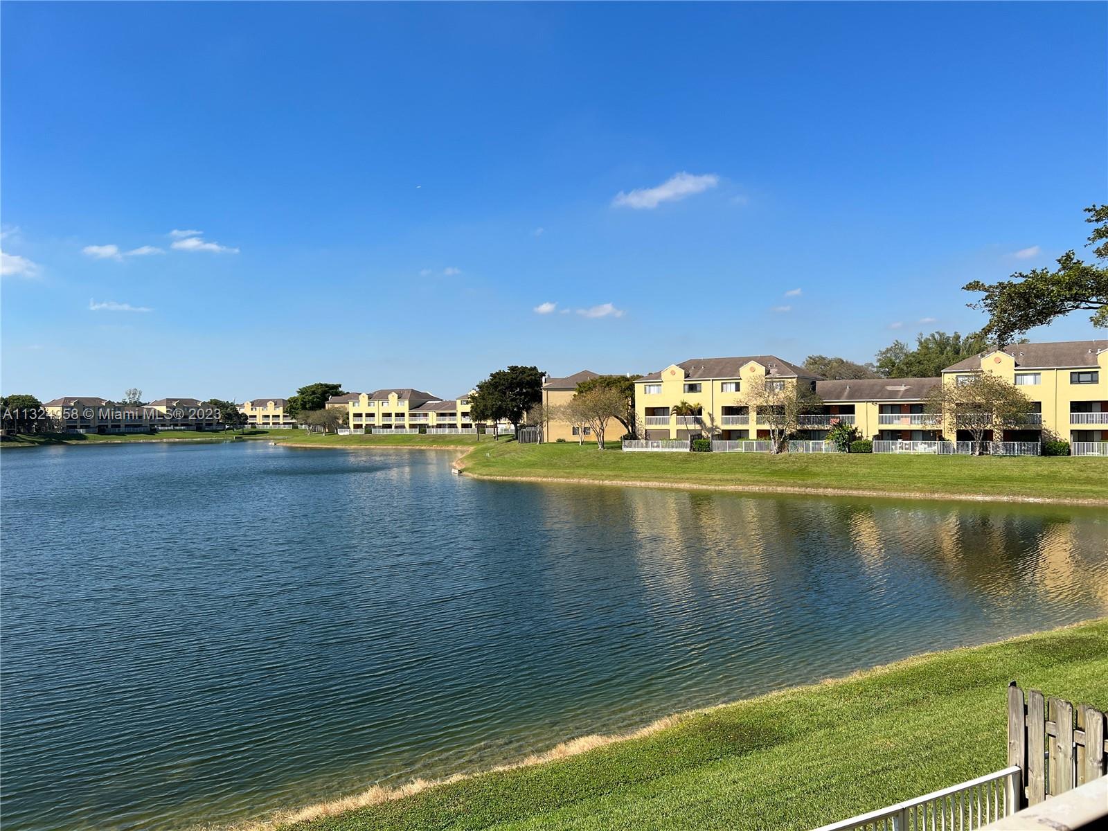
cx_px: 554
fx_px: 832
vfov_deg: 53.1
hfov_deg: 67.3
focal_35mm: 26
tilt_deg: -0.7
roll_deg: +0.2
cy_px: 416
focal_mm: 5.7
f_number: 1.5
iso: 50
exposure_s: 1/4630
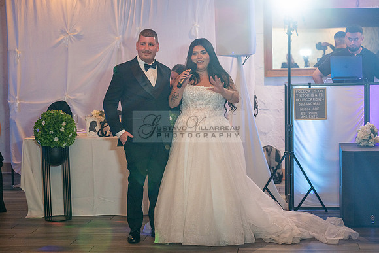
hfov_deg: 27.5
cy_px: 120
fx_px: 773
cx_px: 190
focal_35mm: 73
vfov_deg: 18.6
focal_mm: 70
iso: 800
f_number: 2.8
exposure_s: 1/125
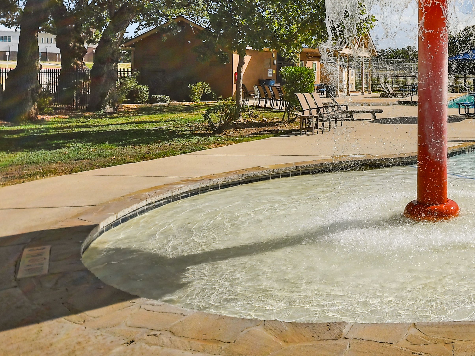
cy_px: 83
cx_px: 492
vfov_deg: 35.1
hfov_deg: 40.1
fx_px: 549
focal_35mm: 40
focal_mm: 12
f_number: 5.6
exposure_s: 1/1000
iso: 125
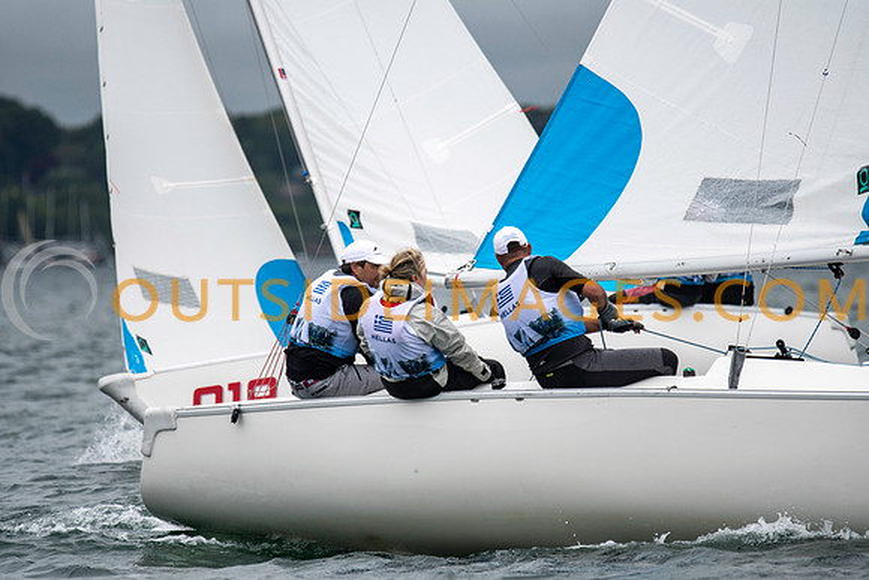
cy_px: 290
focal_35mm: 450
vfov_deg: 3.1
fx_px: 10865
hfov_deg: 4.6
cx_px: 434
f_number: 4
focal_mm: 300
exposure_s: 1/3200
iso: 250
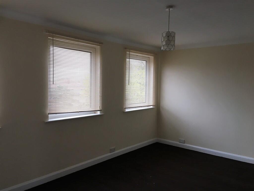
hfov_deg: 61.7
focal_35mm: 29
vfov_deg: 48.2
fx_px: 213
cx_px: 127
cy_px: 96
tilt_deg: -3.6
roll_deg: -1.6
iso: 64
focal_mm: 4.15
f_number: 2.2
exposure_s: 1/33
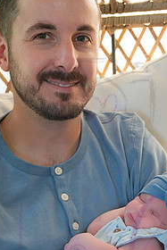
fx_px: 591
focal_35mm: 85
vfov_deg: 23.4
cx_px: 105
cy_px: 212
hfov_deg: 16.1
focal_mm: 41
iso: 1600
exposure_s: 1/320
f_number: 4
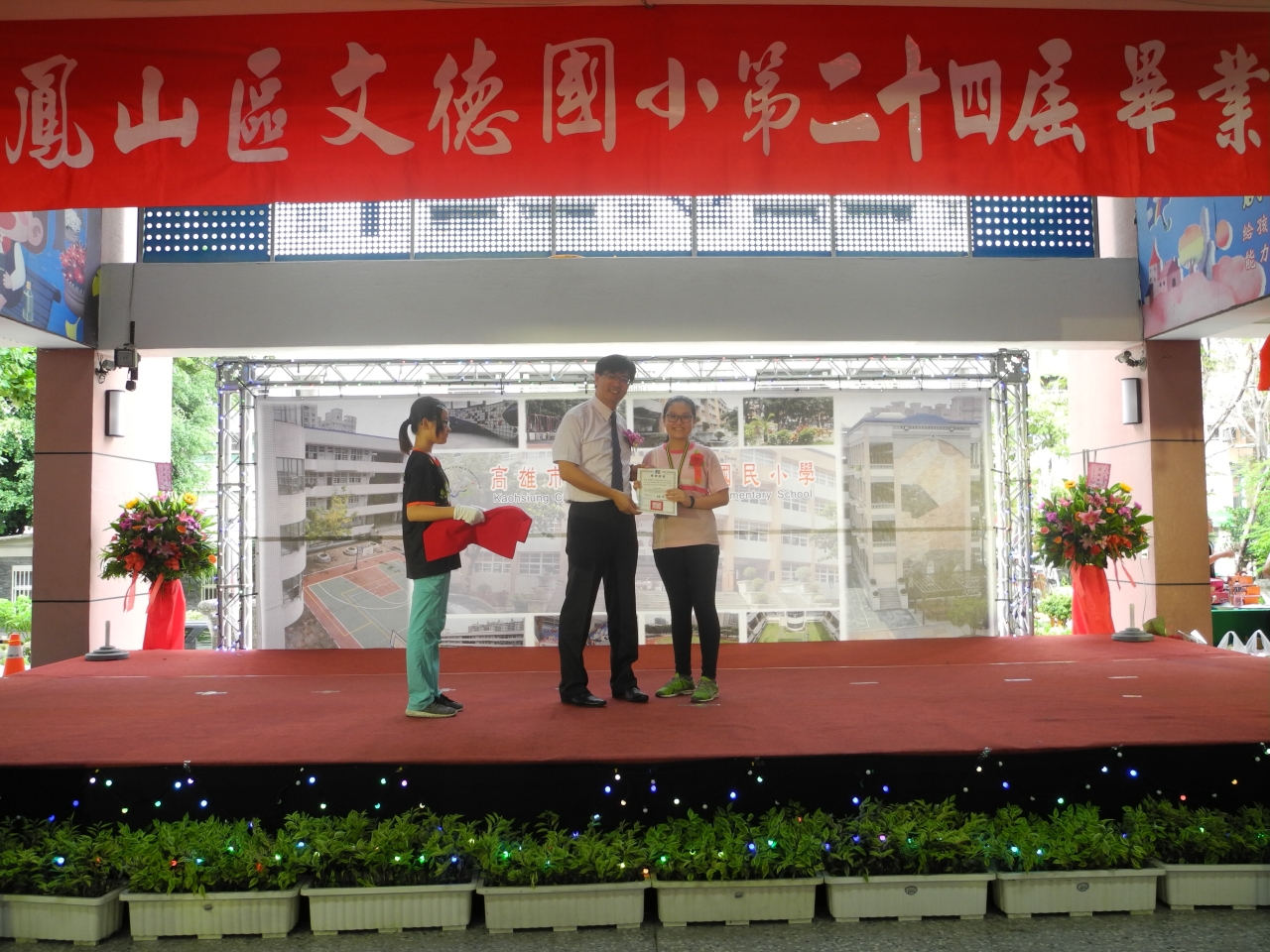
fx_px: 1174
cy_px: 476
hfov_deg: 56.8
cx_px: 635
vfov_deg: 44.2
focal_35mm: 32
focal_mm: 6.8
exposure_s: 1/30
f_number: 2.8
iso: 160
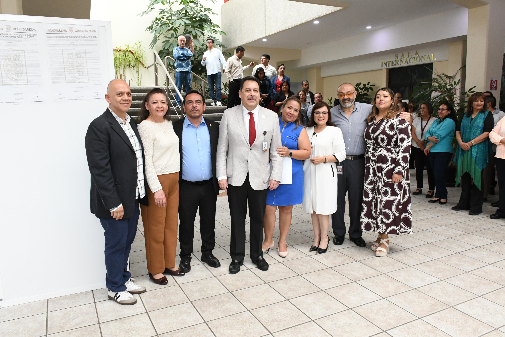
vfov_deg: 47.9
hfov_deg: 67.4
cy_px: 168
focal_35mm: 27
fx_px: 379
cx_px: 252
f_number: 9
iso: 3200
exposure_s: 1/100
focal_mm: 18
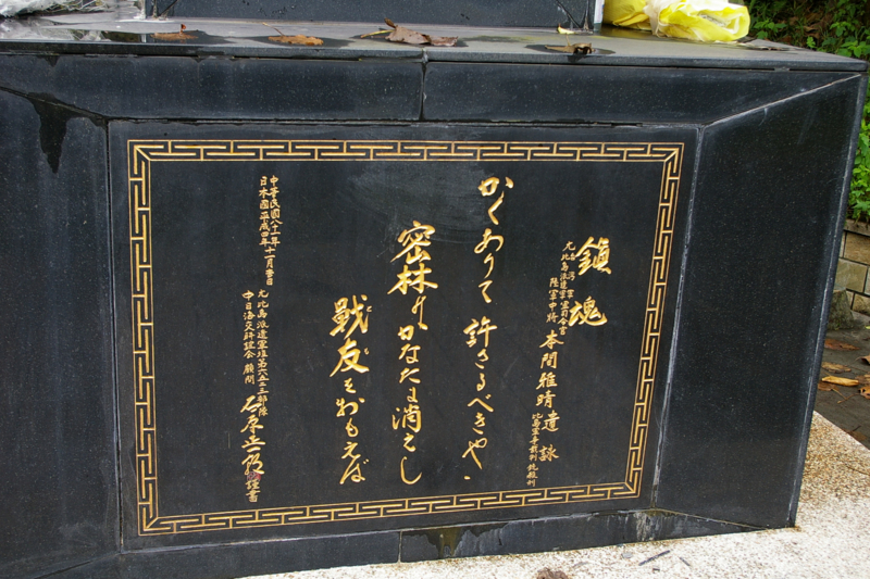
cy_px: 290
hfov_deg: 42.3
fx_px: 1123
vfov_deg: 28.9
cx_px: 435
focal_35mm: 46
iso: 200
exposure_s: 1/90
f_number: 5.6
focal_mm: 31
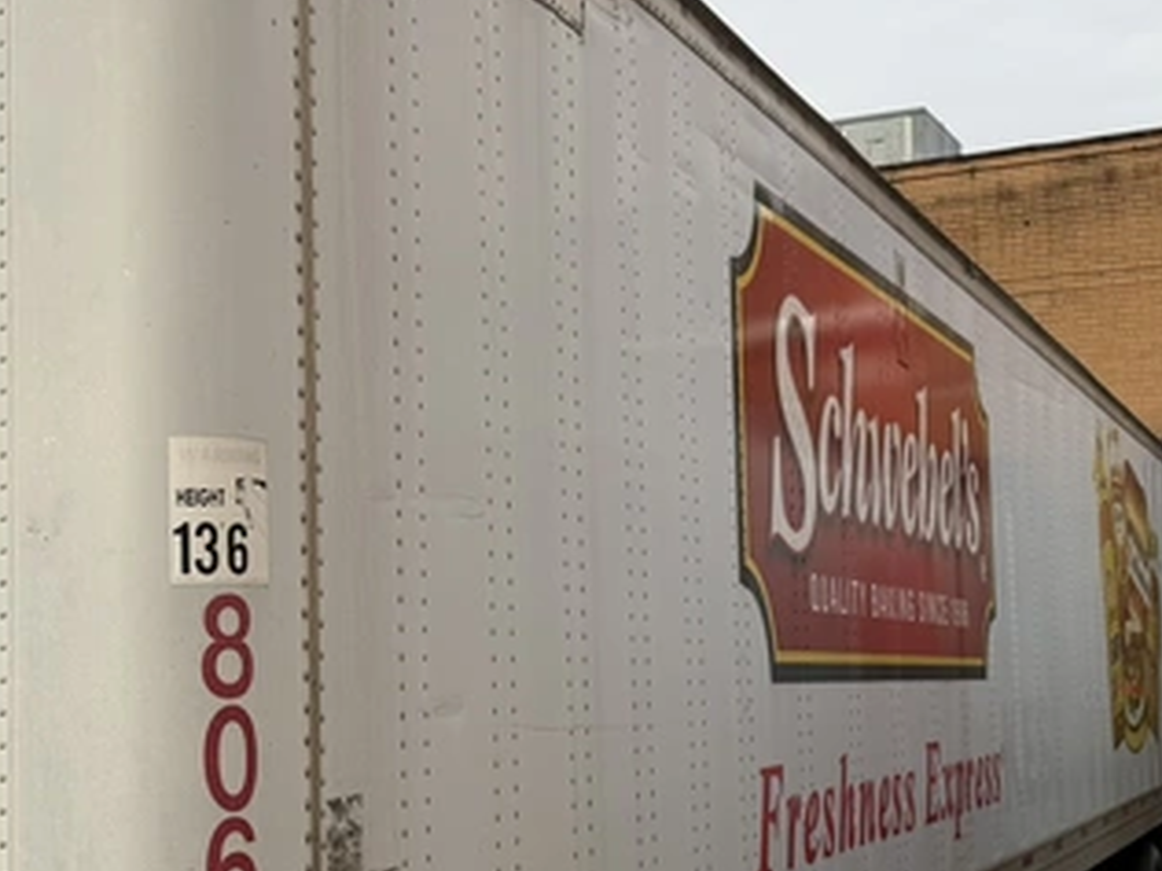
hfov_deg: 32.9
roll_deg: +1.7
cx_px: 235
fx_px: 1913
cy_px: 524
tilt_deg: +5.6
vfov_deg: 25.6
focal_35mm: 57
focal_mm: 6.76
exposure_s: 1/888
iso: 80
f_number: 1.78
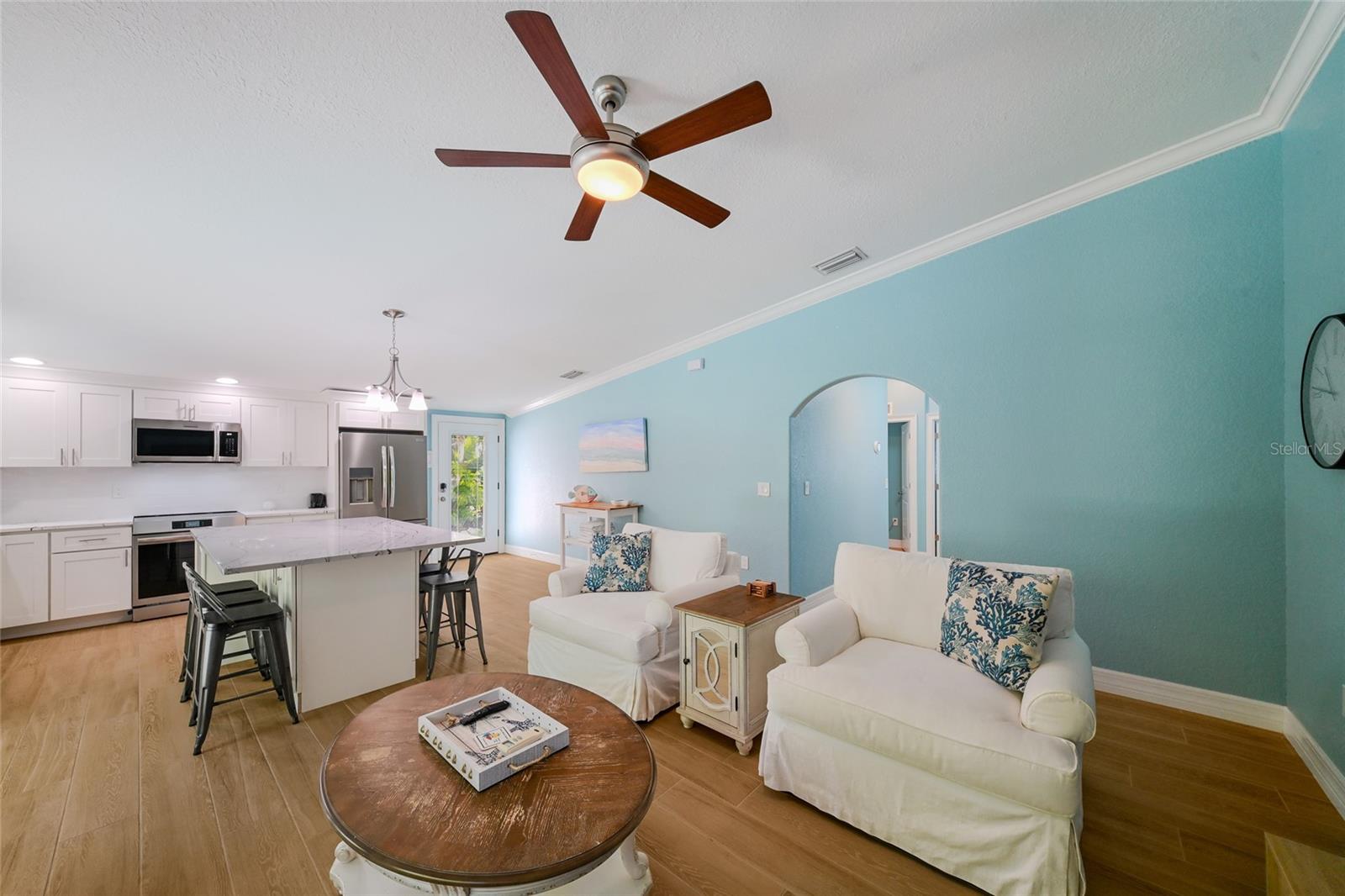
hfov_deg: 112.6
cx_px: 672
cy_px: 448
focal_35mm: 12
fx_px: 448
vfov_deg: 90.0
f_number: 8
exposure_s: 1/8
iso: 800
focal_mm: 12
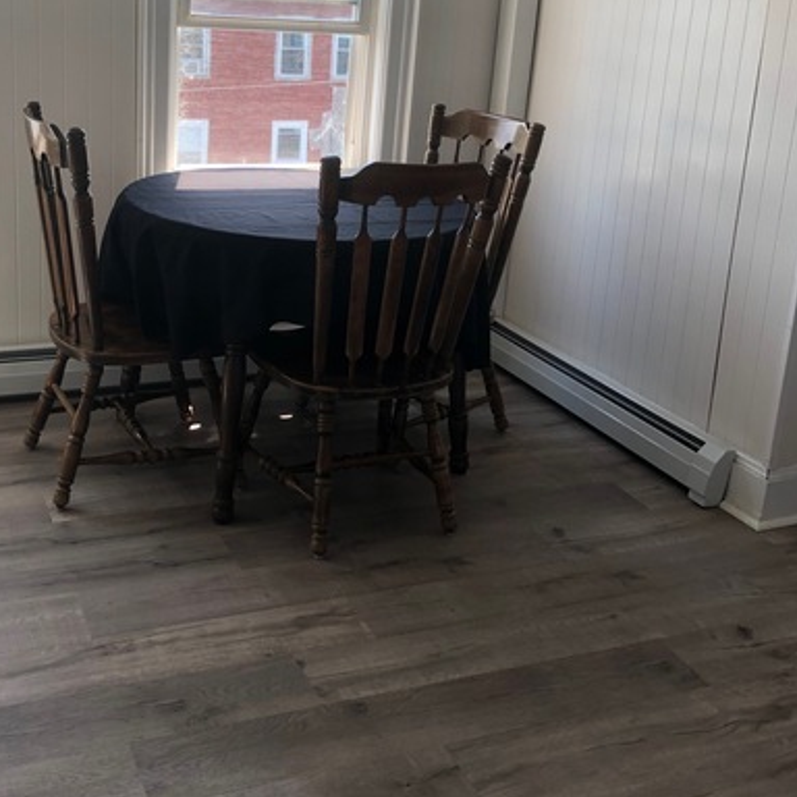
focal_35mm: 43
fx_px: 1120
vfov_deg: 38.8
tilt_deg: -14.5
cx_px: 328
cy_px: 281
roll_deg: -3.2
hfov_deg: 39.0
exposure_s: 1/120
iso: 32
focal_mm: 4
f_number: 1.8
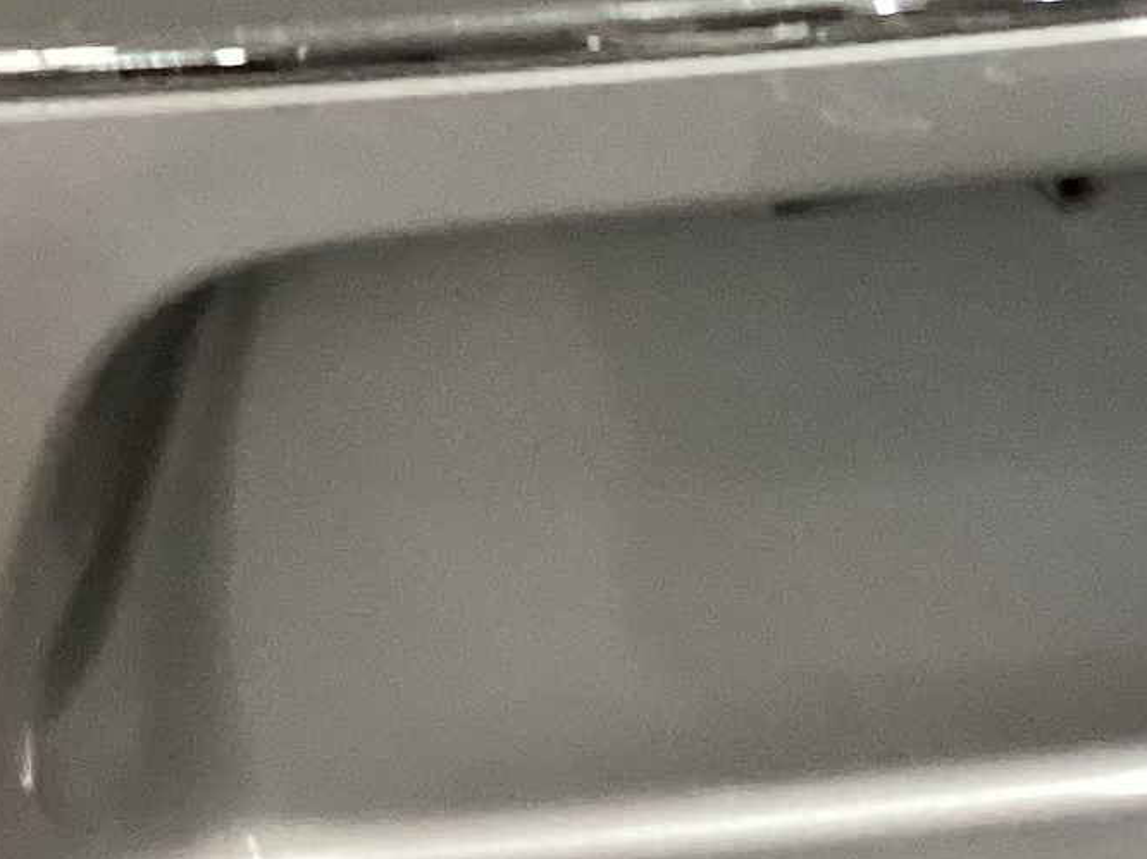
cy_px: -553
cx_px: 2056
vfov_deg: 9.4
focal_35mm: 152
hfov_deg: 12.0
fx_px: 5035
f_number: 2.4
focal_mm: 3.3
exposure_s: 1/50
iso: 320
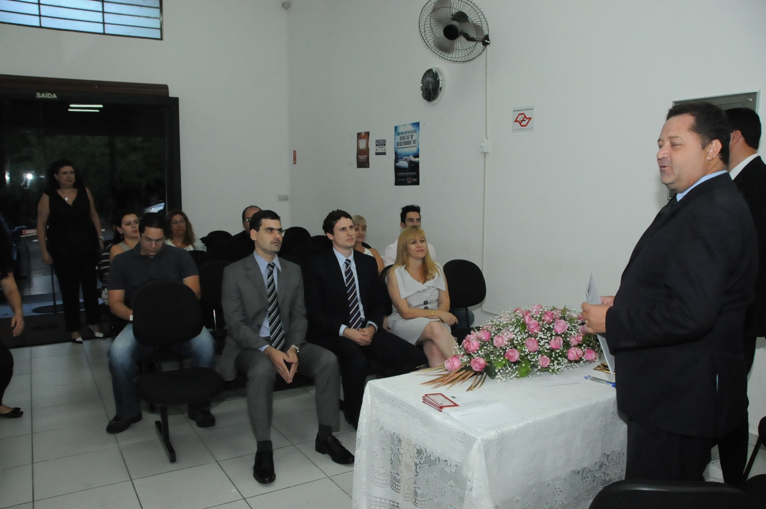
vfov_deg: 47.8
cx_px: 383
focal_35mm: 27
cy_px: 254
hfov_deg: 67.4
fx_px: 574
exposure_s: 1/250
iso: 3200
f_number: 6.3
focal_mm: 18
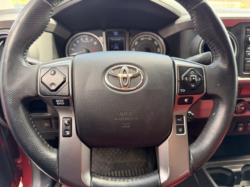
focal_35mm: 24
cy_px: 94
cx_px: 125
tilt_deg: -26.0
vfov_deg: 56.8
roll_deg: +0.9
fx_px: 173
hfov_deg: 71.6
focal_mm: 6.76
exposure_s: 1/138
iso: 160
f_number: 1.78
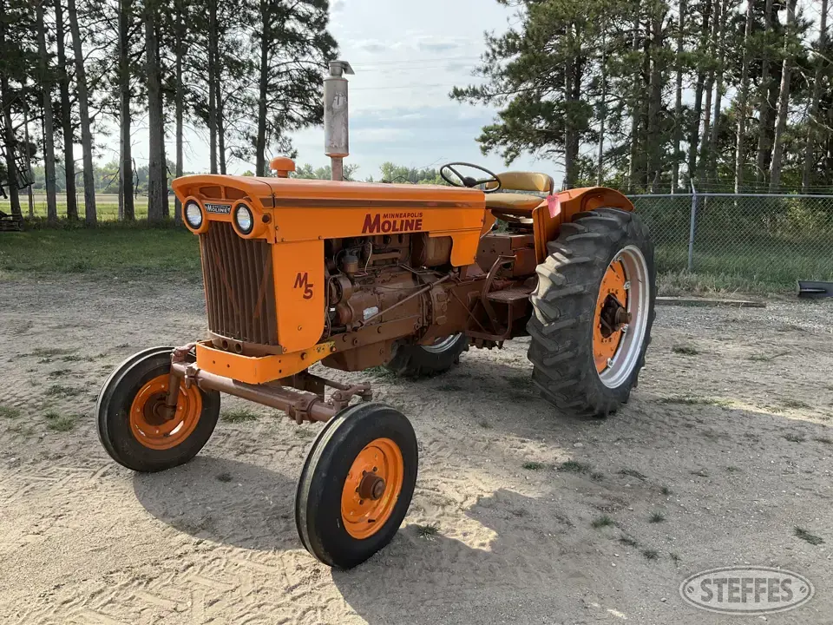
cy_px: 312
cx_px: 416
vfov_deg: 48.2
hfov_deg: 61.7
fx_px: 698
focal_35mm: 29
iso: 25
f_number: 1.8
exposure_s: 1/829
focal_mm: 3
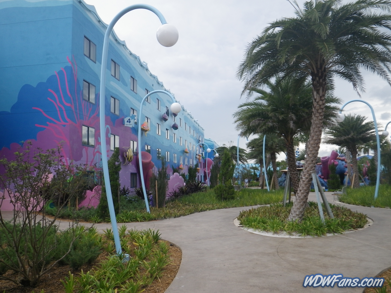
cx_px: 196
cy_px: 146
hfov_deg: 63.4
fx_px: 316
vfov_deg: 49.7
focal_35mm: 28
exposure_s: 1/200
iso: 80
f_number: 3.5
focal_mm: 5
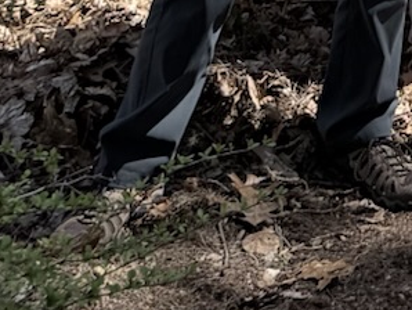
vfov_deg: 8.0
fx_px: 1918
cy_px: -603
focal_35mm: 161
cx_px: 1131
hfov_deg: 10.0
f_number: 1.78
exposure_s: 1/840
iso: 100
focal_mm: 6.76
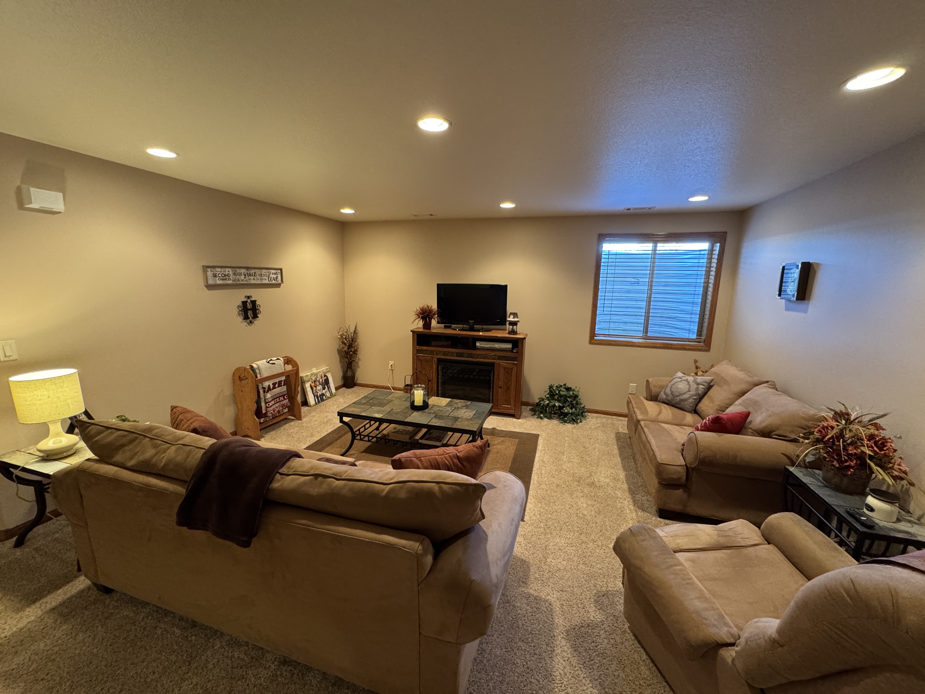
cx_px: 462
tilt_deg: -9.8
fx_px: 374
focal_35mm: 14
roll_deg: -1.8
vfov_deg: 85.7
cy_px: 347
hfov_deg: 102.1
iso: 500
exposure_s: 1/60
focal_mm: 2.22
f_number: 2.2
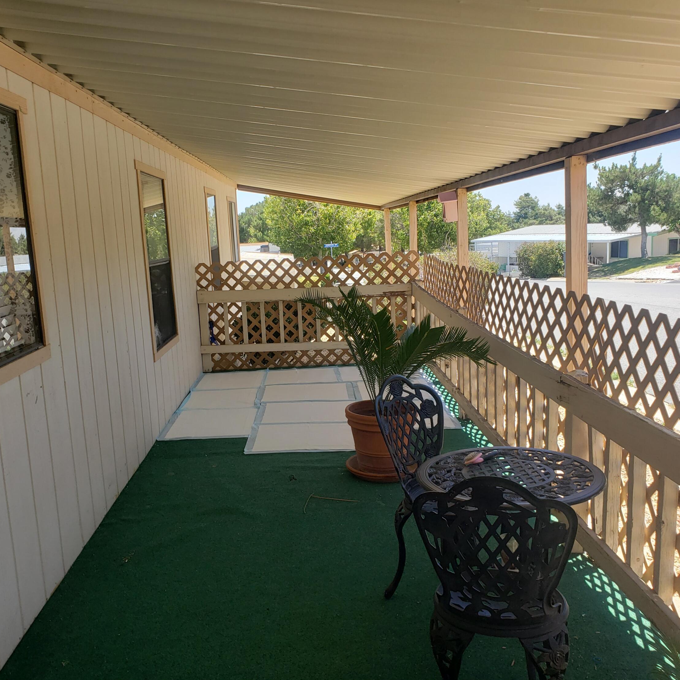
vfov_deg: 52.5
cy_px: 338
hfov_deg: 52.4
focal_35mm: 31
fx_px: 689
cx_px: 293
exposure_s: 1/325
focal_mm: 4.3
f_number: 2.4
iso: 50
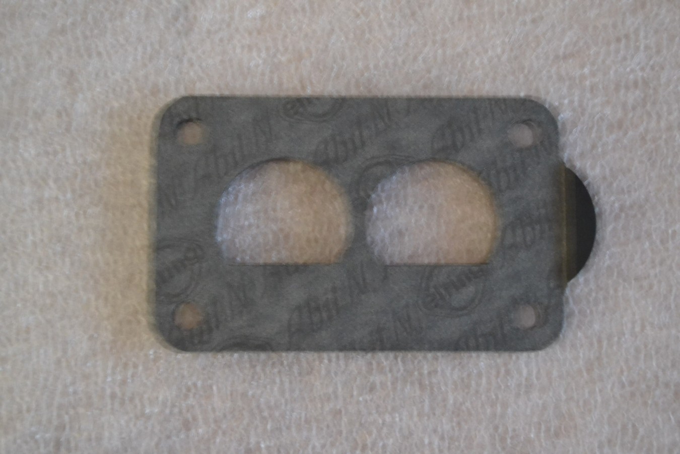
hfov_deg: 36.9
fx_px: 1020
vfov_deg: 25.1
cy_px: 227
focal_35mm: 54
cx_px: 340
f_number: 5
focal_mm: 36
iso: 3200
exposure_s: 1/3
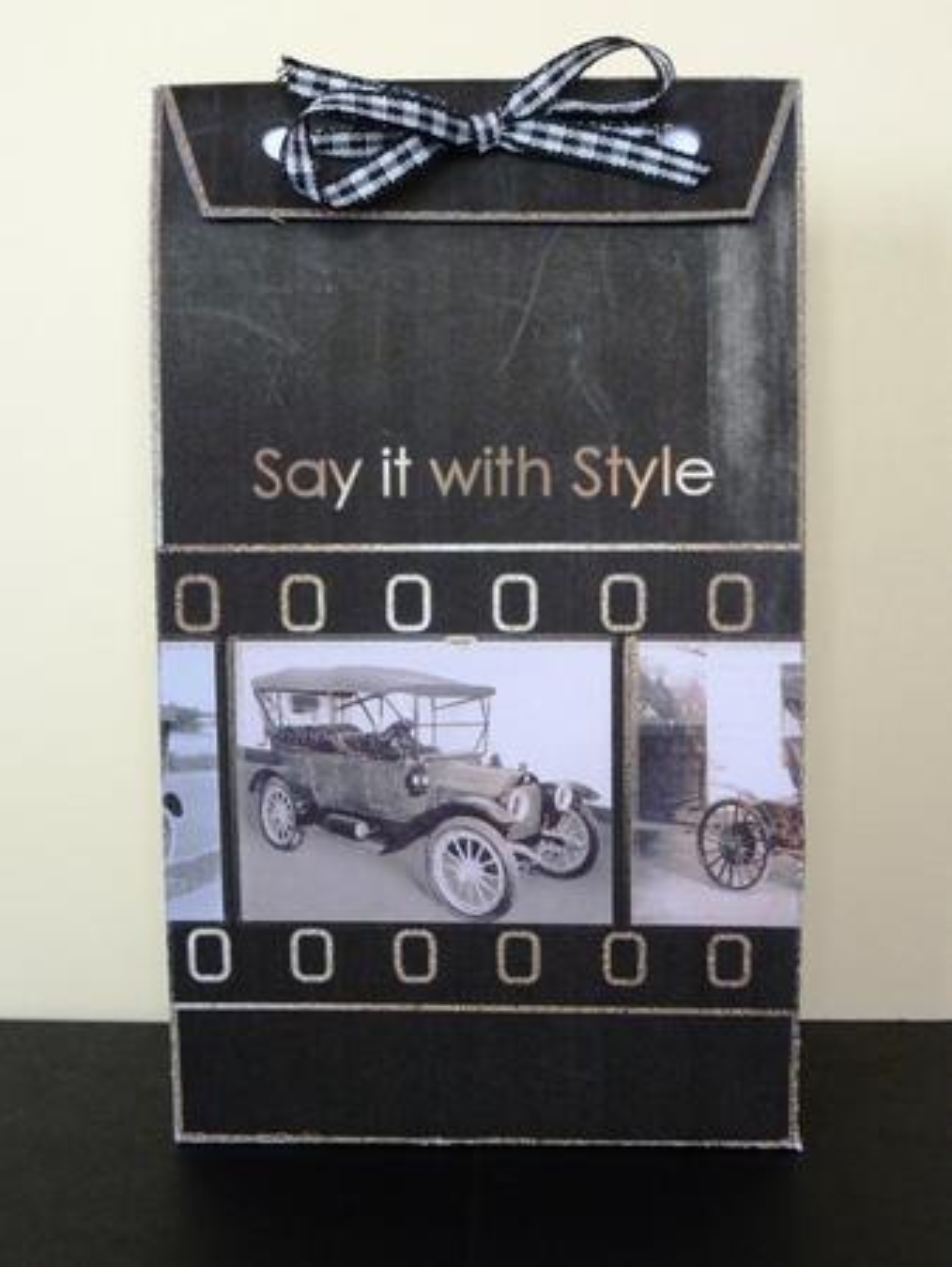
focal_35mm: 63
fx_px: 2308
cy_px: 634
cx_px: 476
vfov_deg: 30.7
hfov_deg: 23.3
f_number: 4
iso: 400
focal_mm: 10.3
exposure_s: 1/40
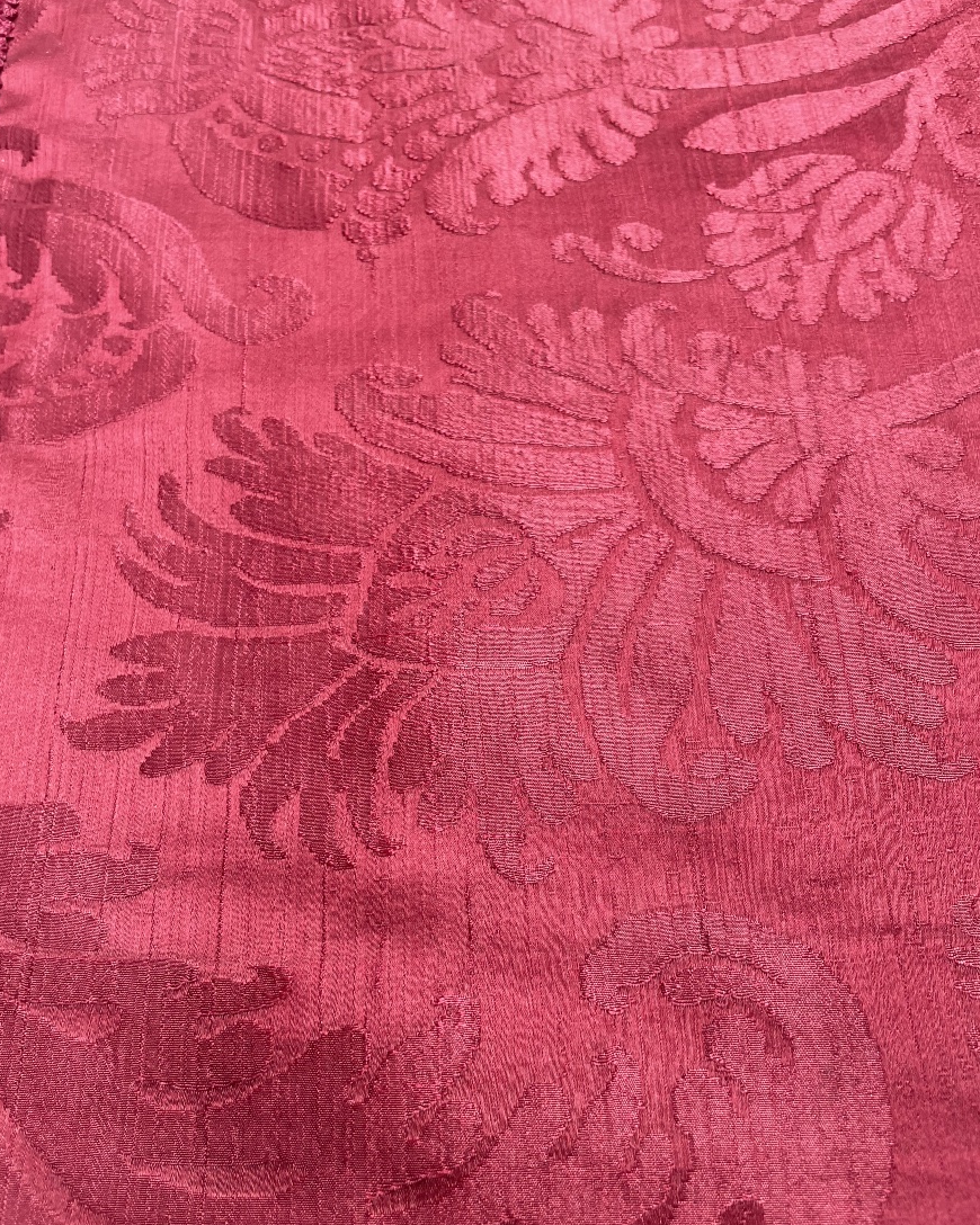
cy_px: 651
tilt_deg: -65.5
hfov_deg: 51.5
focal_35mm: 28
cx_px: 497
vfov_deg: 62.2
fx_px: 1015
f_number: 1.6
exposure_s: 1/121
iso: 64
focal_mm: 4.2
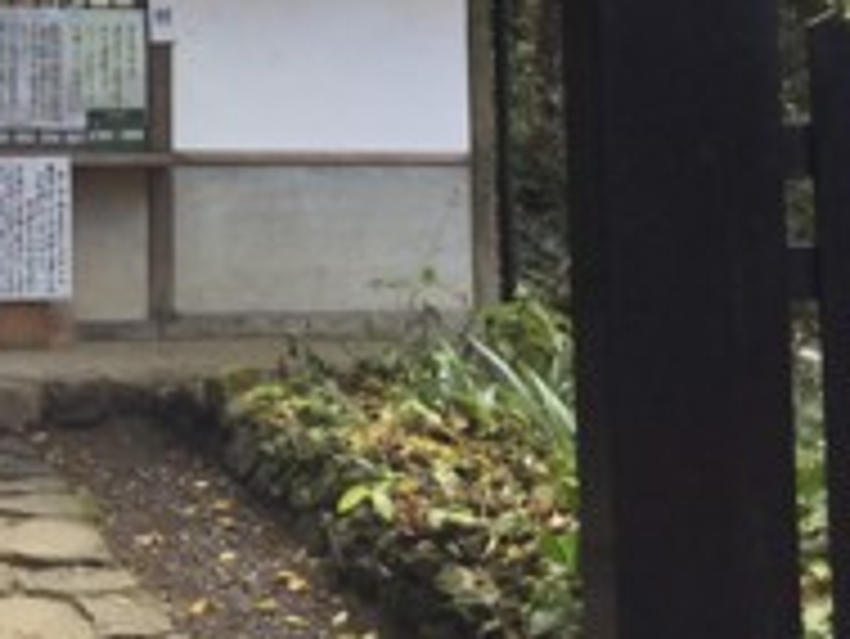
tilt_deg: +3.3
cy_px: -36
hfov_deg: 24.8
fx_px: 1818
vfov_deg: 19.2
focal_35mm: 74
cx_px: -45
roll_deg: -1.3
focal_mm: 3.3
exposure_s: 1/30
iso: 40
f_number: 2.4
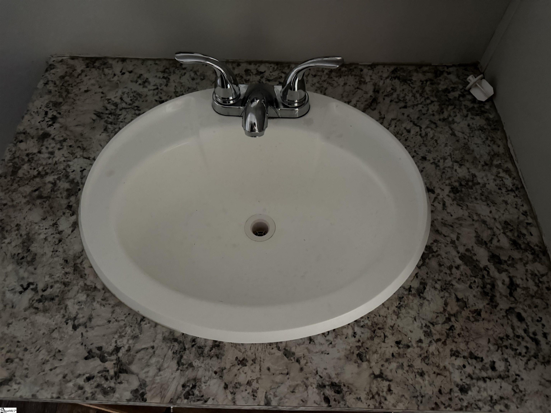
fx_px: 382
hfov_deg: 71.6
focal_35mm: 24
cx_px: 276
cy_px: 206
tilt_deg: -58.3
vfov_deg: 56.8
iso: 1250
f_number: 1.78
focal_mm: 6.76
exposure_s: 1/30
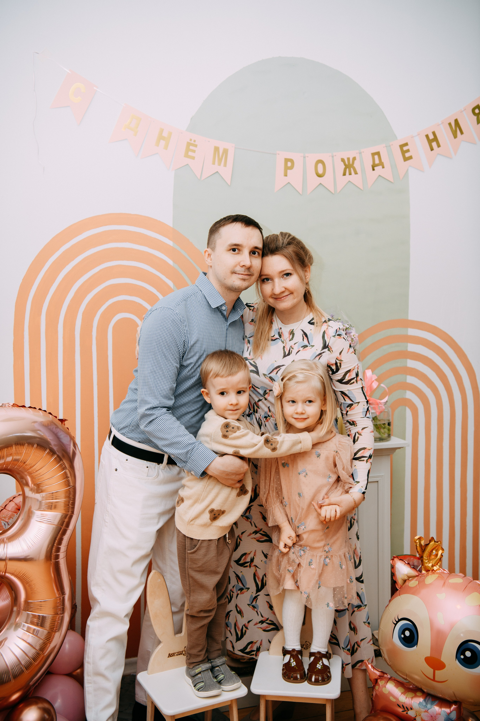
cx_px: 240
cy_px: 360
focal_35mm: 42
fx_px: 840
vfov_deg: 46.4
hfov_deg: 31.9
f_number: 3.5
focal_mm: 42
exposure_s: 1/200
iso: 160
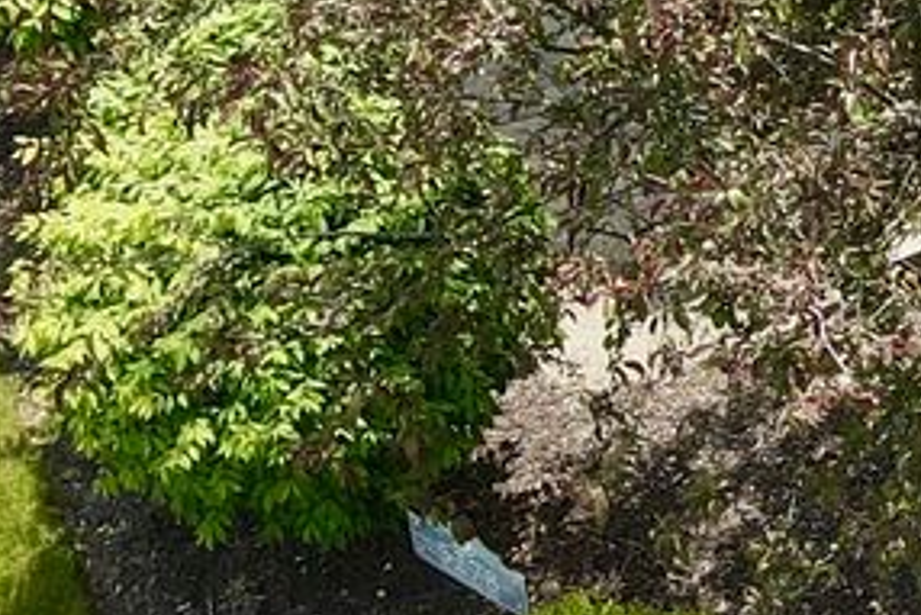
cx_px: 1398
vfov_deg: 10.4
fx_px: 3353
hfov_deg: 14.5
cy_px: -60
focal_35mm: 131
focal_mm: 4.5
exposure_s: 1/15
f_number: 2.8
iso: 100
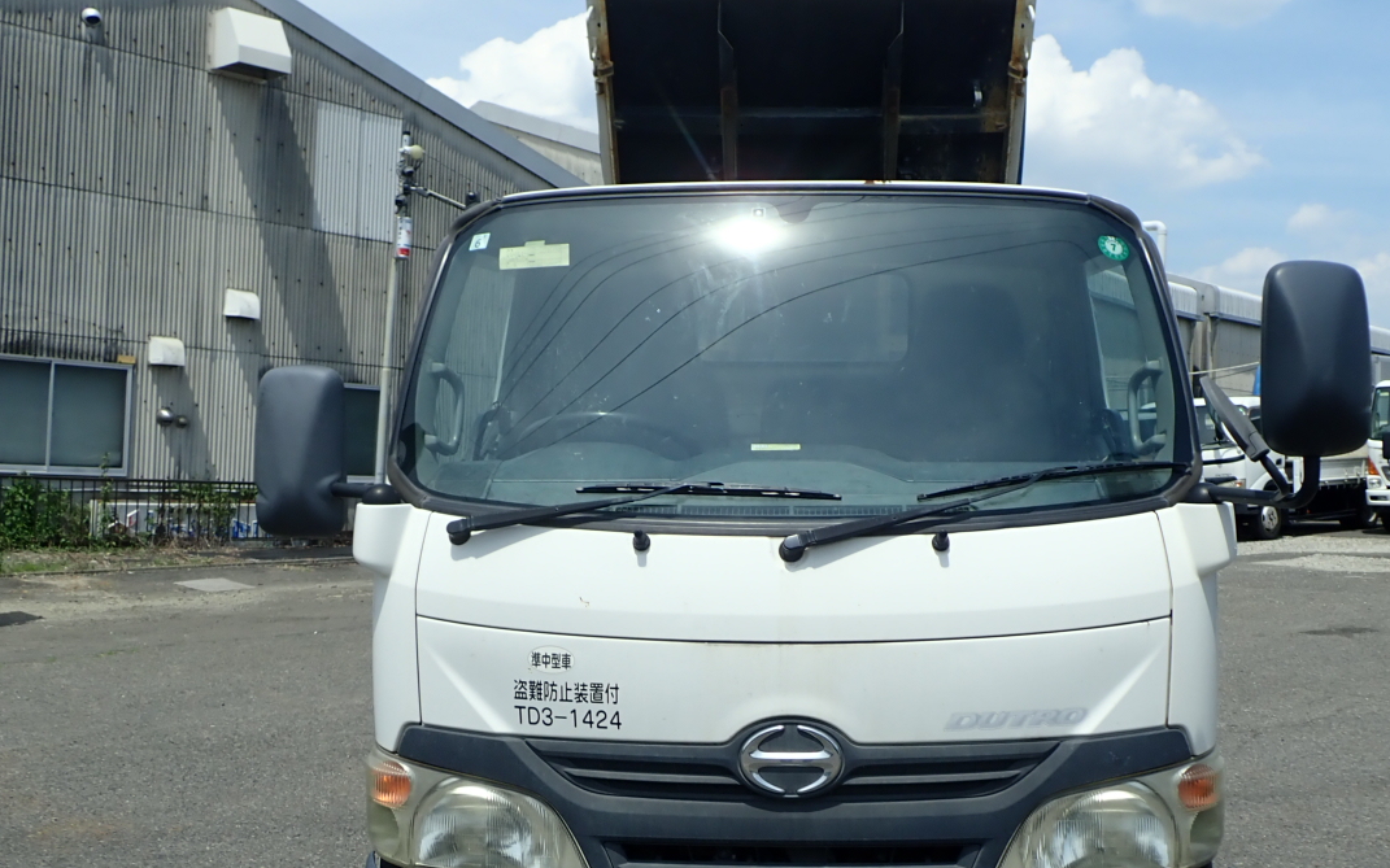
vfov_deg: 33.6
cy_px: 461
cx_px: 771
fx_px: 1439
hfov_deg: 51.4
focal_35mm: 38
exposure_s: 1/160
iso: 100
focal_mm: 5.5
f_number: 9
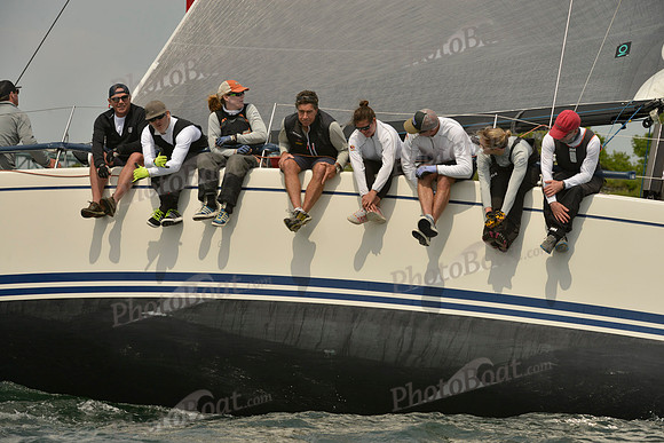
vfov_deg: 6.9
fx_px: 3690
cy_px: 222
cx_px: 332
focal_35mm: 200
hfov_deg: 10.3
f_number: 10
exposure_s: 1/1250
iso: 280
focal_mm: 200
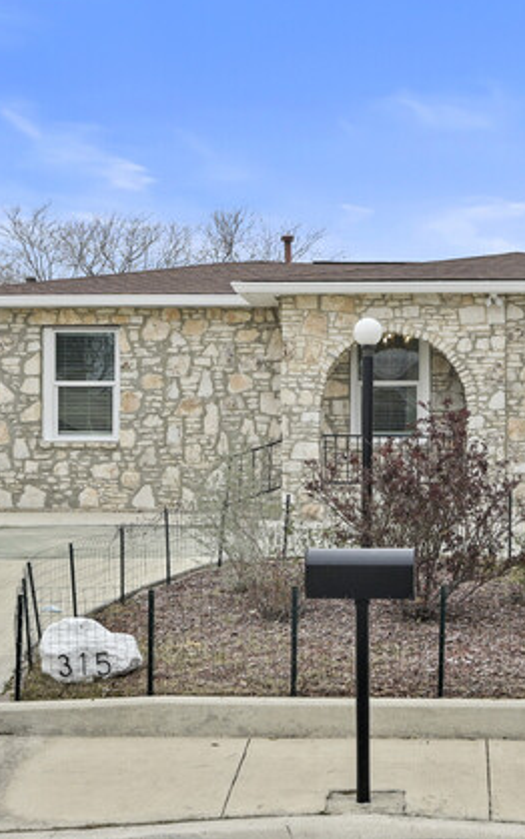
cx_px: 407
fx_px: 1282
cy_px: 414
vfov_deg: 36.3
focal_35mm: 56
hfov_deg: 22.9
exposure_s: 1/250
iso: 160
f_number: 14
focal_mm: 24
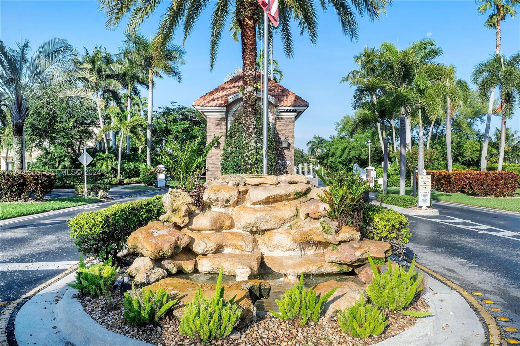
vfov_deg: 43.6
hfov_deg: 61.9
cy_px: 173
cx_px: 260
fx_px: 433
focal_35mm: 30
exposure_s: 1/160
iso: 100
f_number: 10
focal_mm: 20
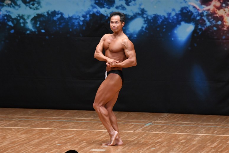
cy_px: 76
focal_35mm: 300
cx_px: 114
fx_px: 1907
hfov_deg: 6.9
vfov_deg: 4.6
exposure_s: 1/400
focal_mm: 200
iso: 5000
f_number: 5.6
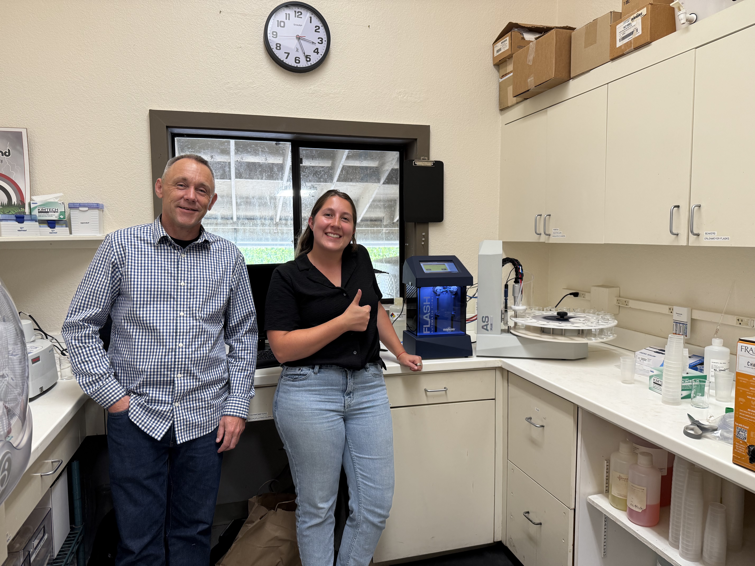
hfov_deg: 71.6
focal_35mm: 24
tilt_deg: -4.8
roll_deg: +0.3
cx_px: 378
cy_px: 283
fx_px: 523
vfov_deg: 56.8
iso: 125
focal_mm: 6.76
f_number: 1.78
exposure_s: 1/120
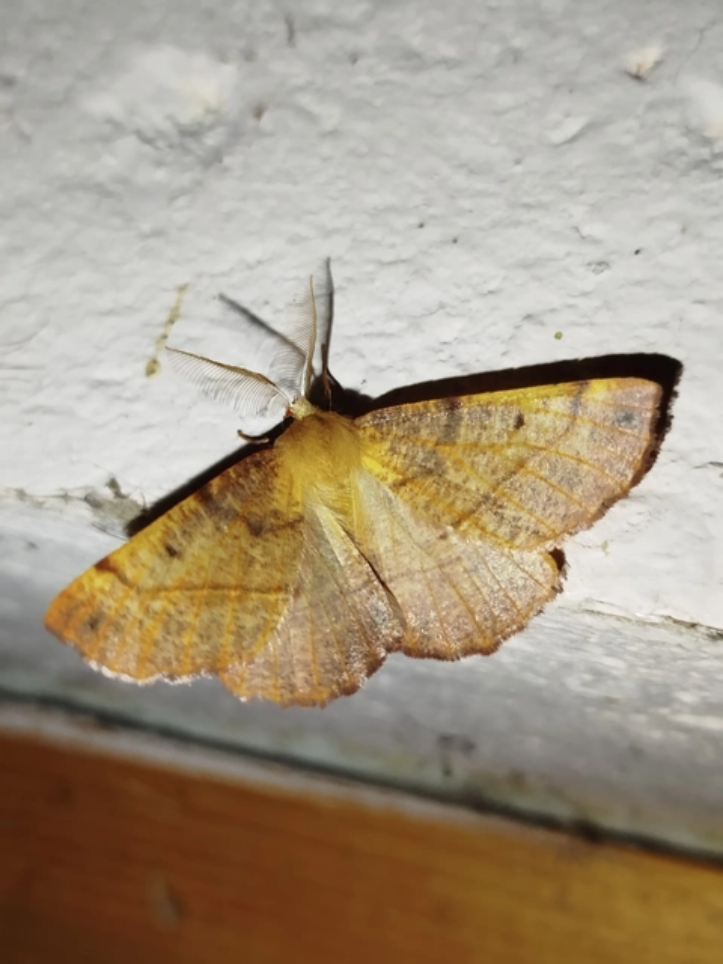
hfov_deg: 32.2
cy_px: 482
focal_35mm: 45
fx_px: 1253
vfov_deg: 42.1
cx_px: 362
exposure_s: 1/50
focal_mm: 5.31
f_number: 1.7
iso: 125
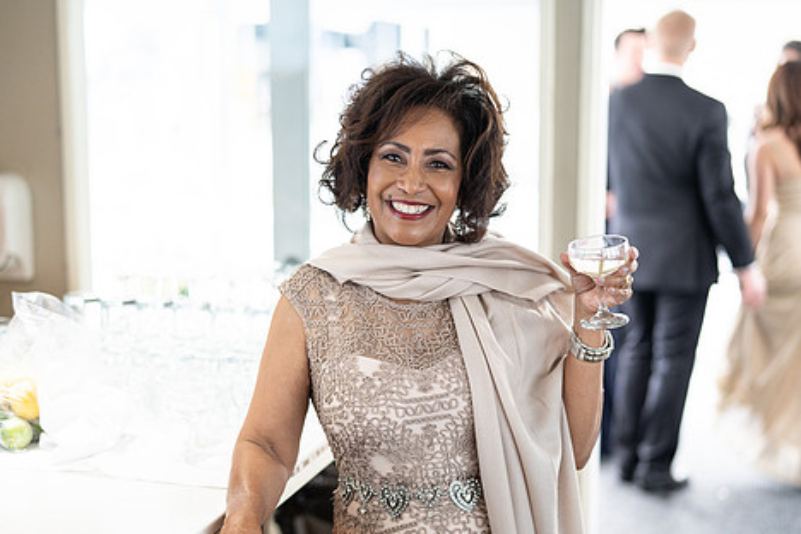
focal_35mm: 62
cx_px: 341
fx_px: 1379
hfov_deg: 32.3
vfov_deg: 21.9
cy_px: 317
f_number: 1.4
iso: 800
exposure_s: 1/160
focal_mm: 50
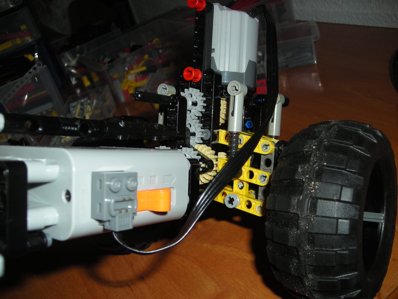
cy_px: 150
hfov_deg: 49.0
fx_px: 437
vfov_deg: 37.7
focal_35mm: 38
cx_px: 199
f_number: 3.2
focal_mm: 6.3
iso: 50
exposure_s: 1/60
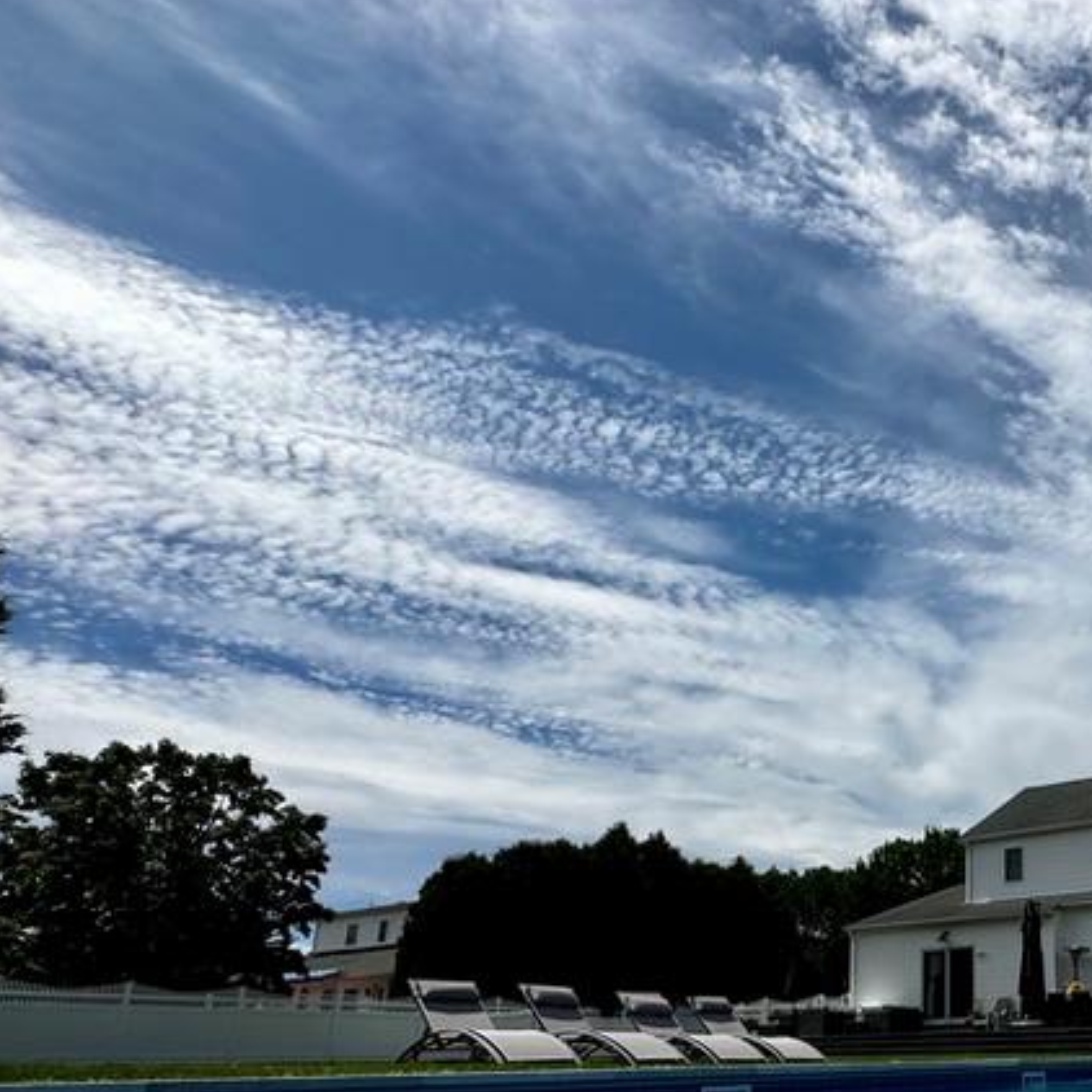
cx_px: 1027
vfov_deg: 52.8
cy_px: 745
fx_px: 1071
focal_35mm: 30
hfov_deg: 47.3
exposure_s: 1/5814
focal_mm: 2.22
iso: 50
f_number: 2.2
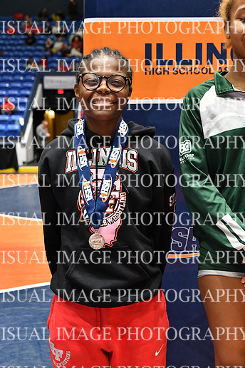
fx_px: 551
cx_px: 112
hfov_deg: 25.1
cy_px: 200
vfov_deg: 36.8
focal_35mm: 54
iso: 3200
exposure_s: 1/200
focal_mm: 48
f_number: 5.6
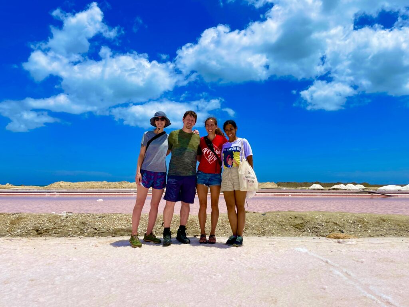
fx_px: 307
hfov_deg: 67.3
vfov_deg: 53.1
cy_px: 154
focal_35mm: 26
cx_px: 204
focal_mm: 4.2
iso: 32
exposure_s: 1/9804
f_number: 1.6
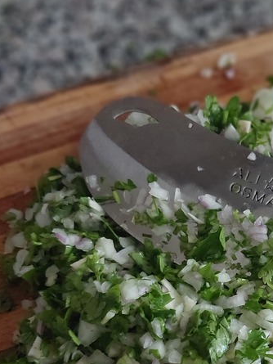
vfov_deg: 30.9
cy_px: 254
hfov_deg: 22.7
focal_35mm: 62
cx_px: 276
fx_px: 652
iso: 400
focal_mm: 4.6
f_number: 1.8
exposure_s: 1/20
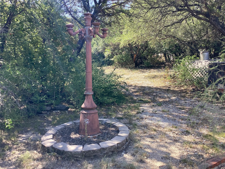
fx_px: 201
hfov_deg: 58.4
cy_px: 84
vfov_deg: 45.4
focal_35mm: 31
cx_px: 112
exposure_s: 1/133
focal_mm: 3.3
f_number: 2.4
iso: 25
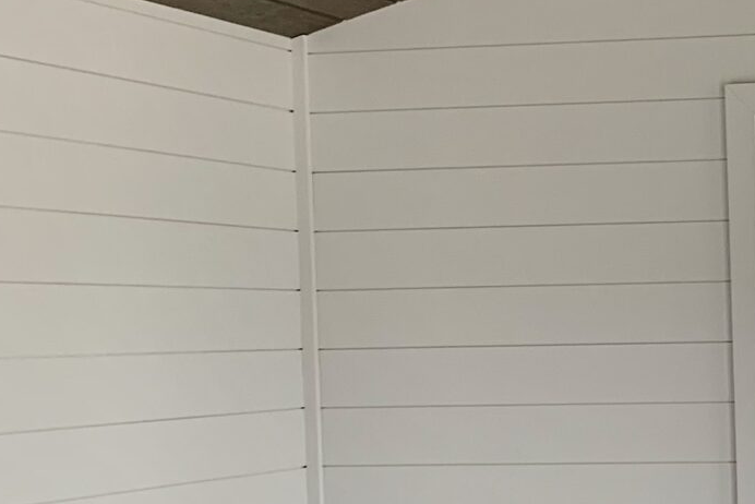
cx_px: 963
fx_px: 2098
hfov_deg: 19.0
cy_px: 444
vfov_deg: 13.6
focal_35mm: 100
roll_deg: +0.6
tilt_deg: -3.1
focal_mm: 4.25
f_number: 1.8
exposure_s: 1/121
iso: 80
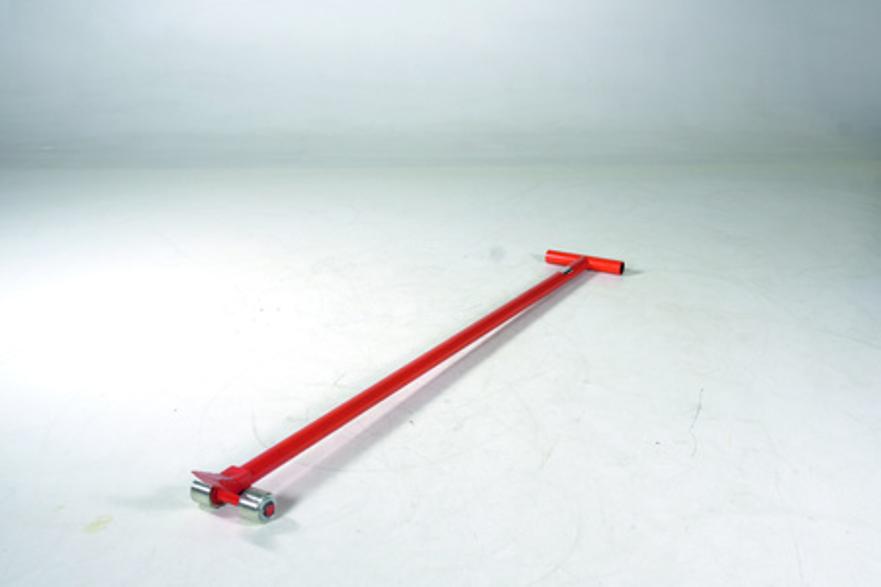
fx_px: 1101
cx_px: 440
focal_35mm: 45
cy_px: 294
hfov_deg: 43.6
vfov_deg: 29.9
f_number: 10
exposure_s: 1/6
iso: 100
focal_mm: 30
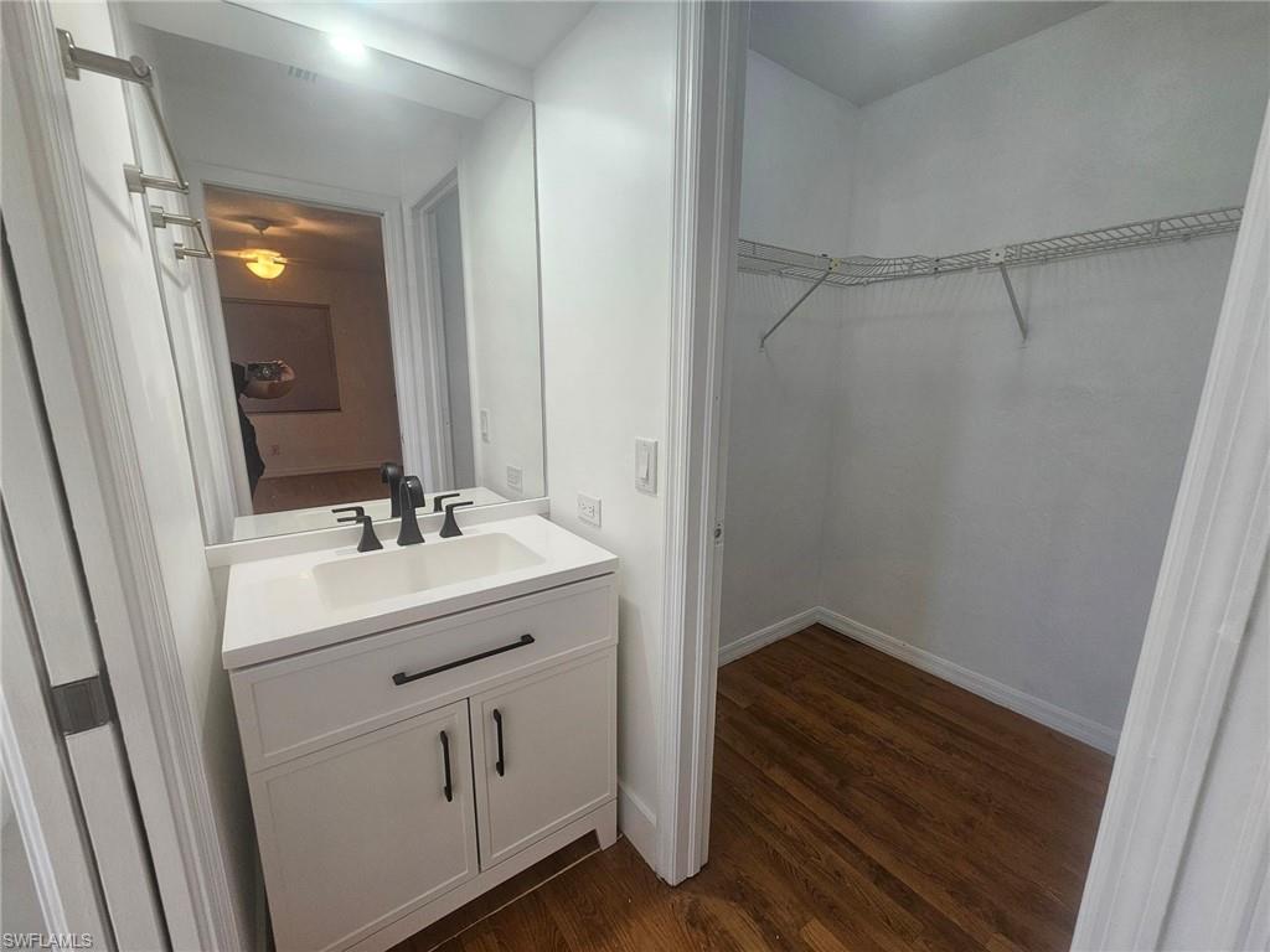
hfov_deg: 106.2
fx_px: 477
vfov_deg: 89.9
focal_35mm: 13
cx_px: 635
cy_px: 476
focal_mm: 2.2
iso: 64
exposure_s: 1/60
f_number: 2.2
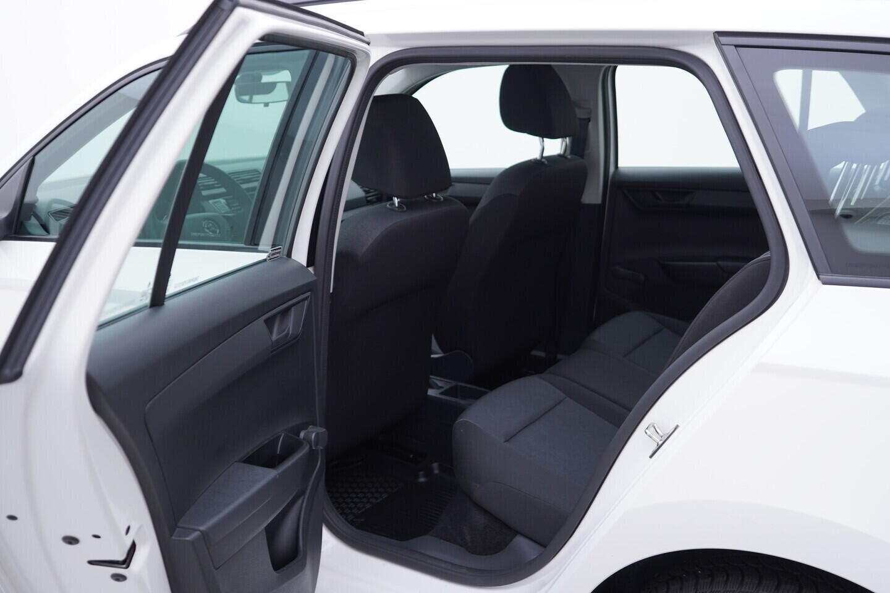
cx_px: 445
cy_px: 296
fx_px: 890
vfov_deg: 36.9
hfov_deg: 53.1
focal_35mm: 36
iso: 125
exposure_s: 1/50
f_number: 3.2
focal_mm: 24
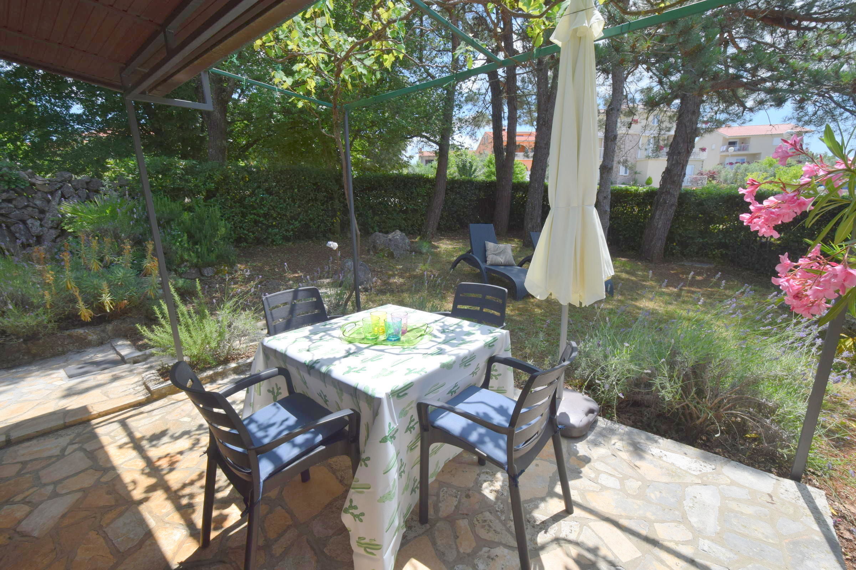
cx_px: 428
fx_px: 357
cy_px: 285
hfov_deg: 100.4
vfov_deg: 77.3
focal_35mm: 15
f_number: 9
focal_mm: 10
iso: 200
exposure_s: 1/320
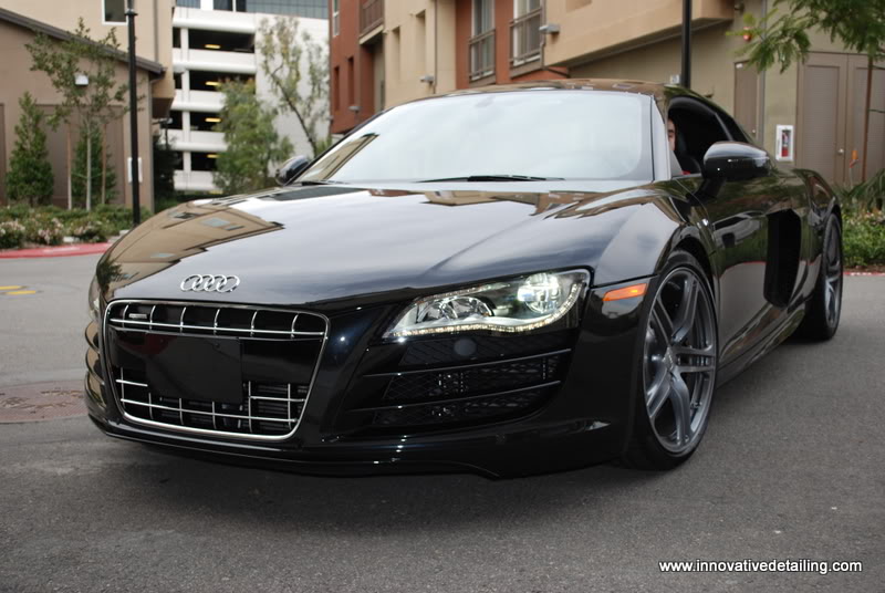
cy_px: 296
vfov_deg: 32.0
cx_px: 442
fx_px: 1034
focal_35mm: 42
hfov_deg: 46.3
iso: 110
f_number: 4.5
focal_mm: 28
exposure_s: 1/125
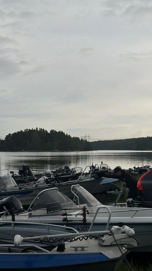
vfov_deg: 39.2
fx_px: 380
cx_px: 77
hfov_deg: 22.6
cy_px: 137
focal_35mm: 53
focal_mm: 6.86
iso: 64
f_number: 1.78
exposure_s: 1/5263
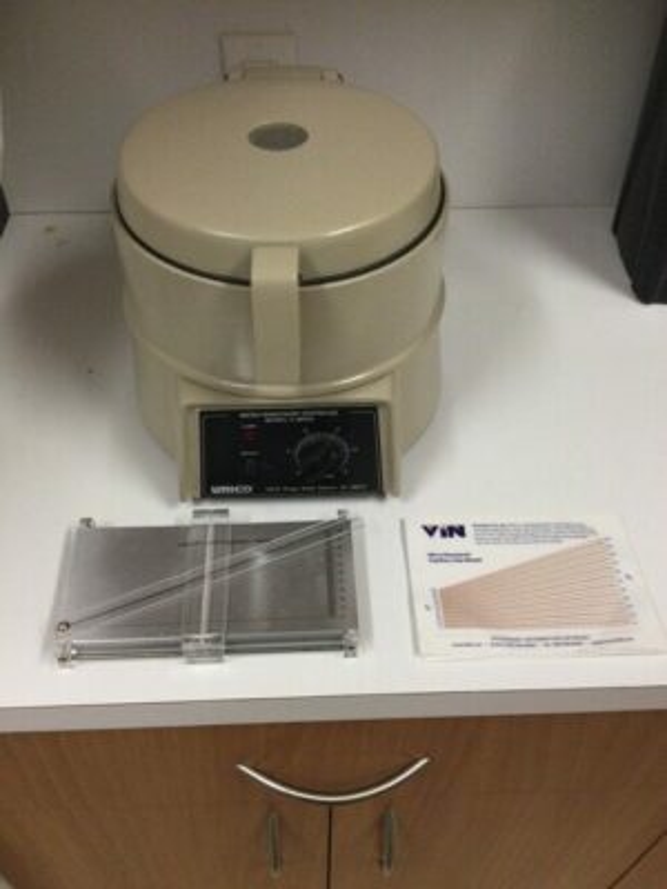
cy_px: 444
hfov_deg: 45.4
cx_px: 334
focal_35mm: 31
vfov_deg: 58.4
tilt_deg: -49.7
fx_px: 796
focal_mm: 3.3
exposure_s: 1/30
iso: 100
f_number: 2.4
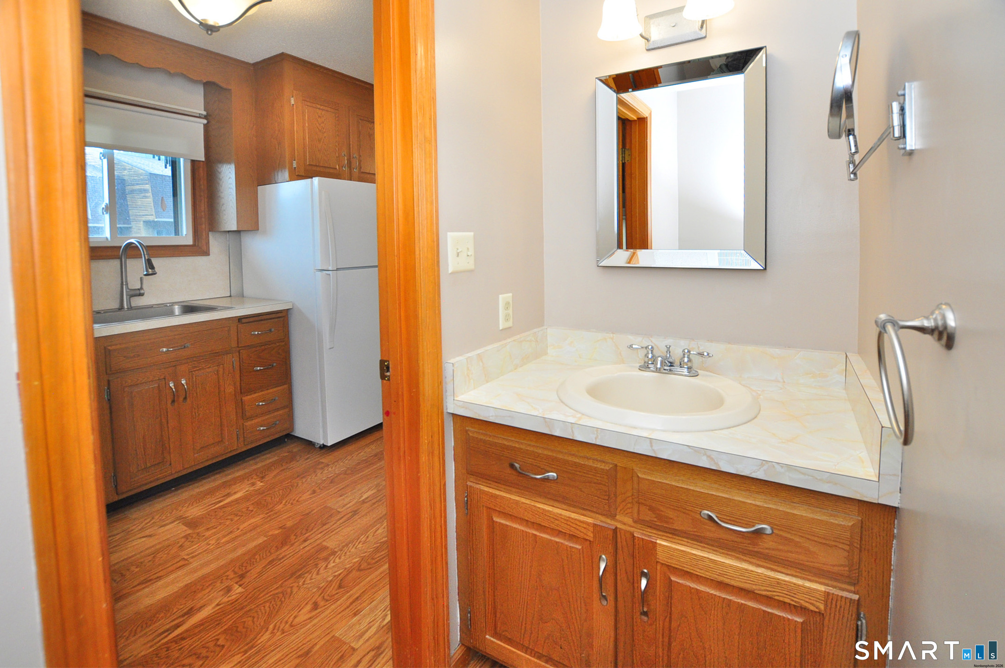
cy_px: 334
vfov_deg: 77.2
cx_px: 502
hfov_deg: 100.5
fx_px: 418
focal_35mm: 15
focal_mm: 10
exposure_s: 1/100
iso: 800
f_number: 4.5
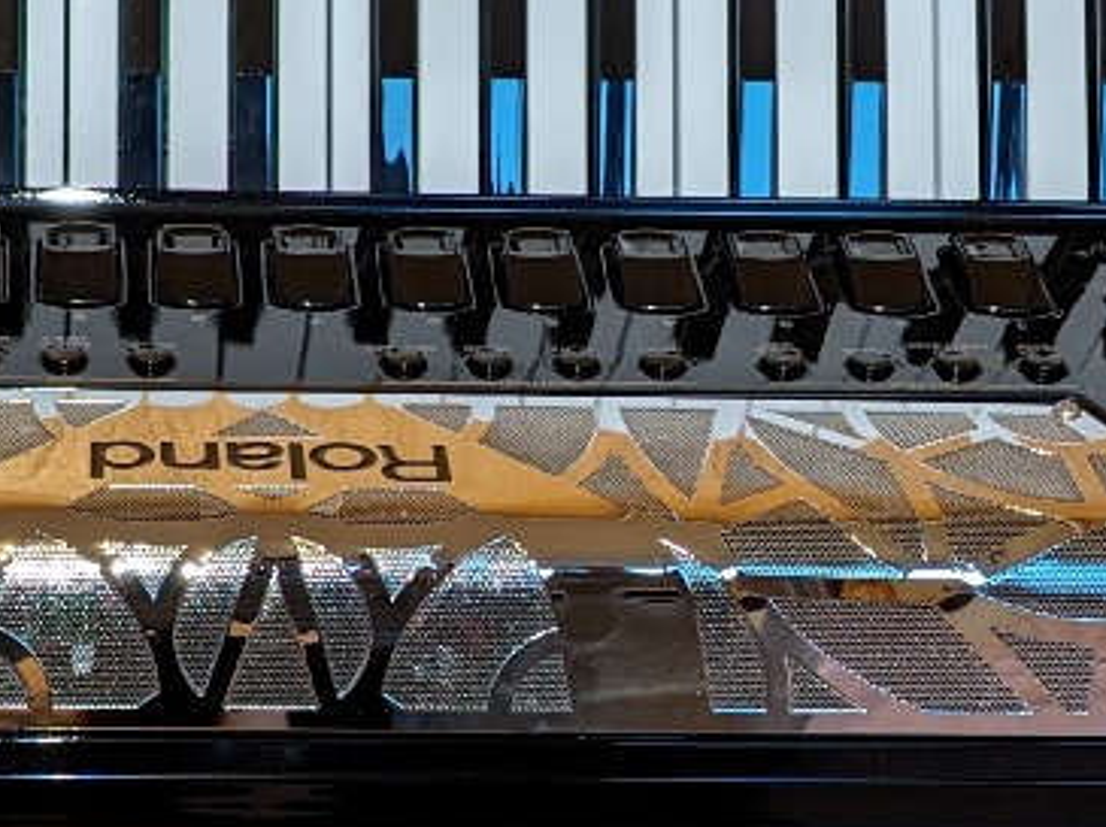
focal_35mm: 74
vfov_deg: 19.7
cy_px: 662
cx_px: 200
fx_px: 2362
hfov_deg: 25.8
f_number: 1.73
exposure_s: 1/60
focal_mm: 4.38
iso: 338
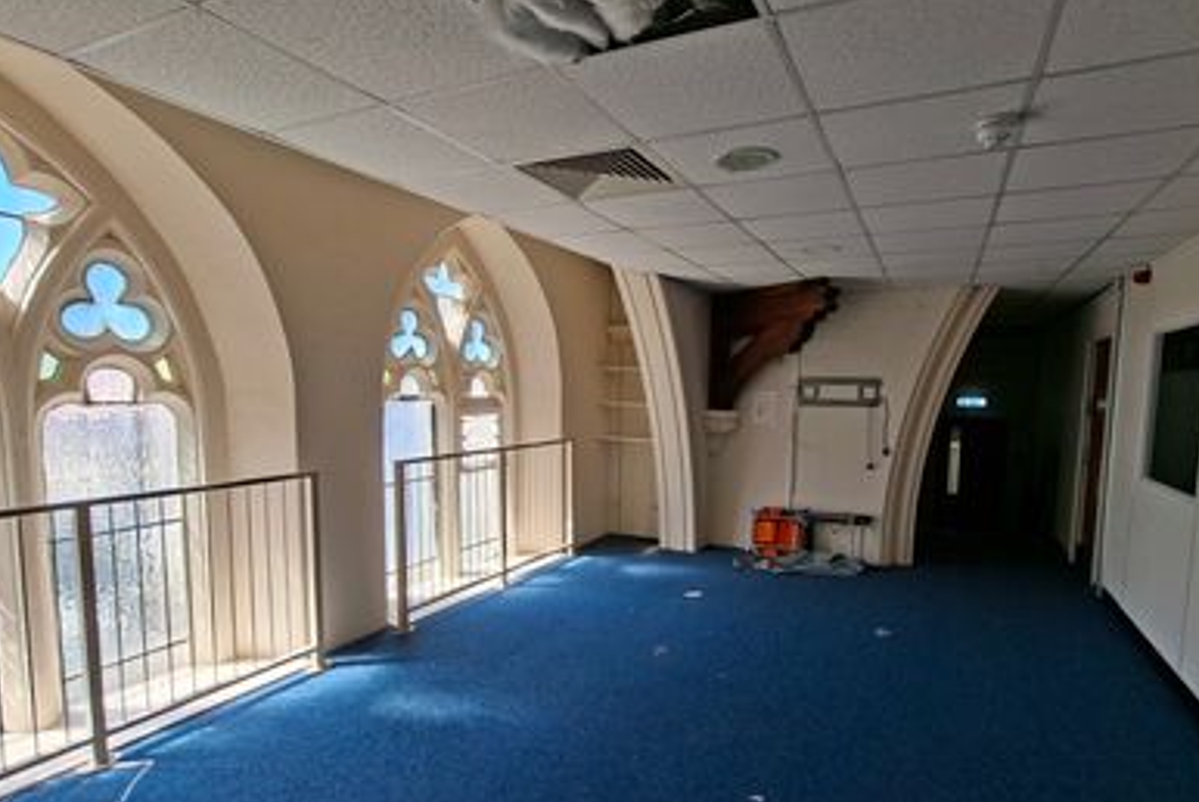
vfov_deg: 80.9
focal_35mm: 14
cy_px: 451
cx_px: 609
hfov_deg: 104.2
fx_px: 467
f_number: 2.2
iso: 40
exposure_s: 1/179
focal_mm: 1.74
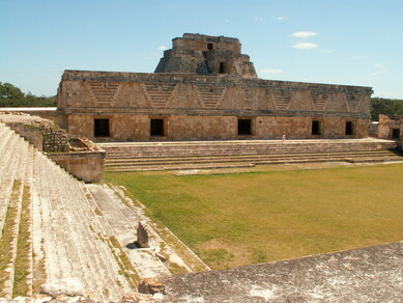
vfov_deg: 40.7
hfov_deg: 52.6
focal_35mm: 35
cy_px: 152
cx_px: 202
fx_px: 408
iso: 50
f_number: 7.1
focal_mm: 5.86
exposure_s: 1/200
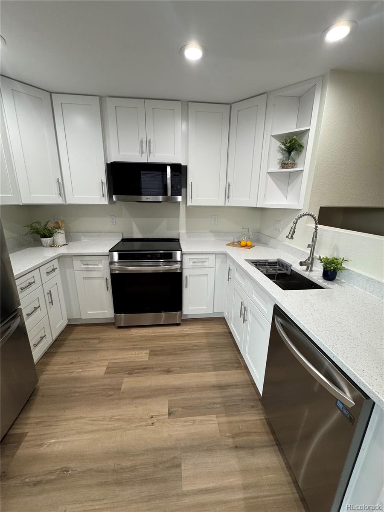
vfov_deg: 102.1
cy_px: 256
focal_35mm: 14
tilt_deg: -15.9
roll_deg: -1.0
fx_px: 207
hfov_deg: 85.7
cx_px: 192
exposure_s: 1/120
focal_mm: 2.22
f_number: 2.2
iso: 200
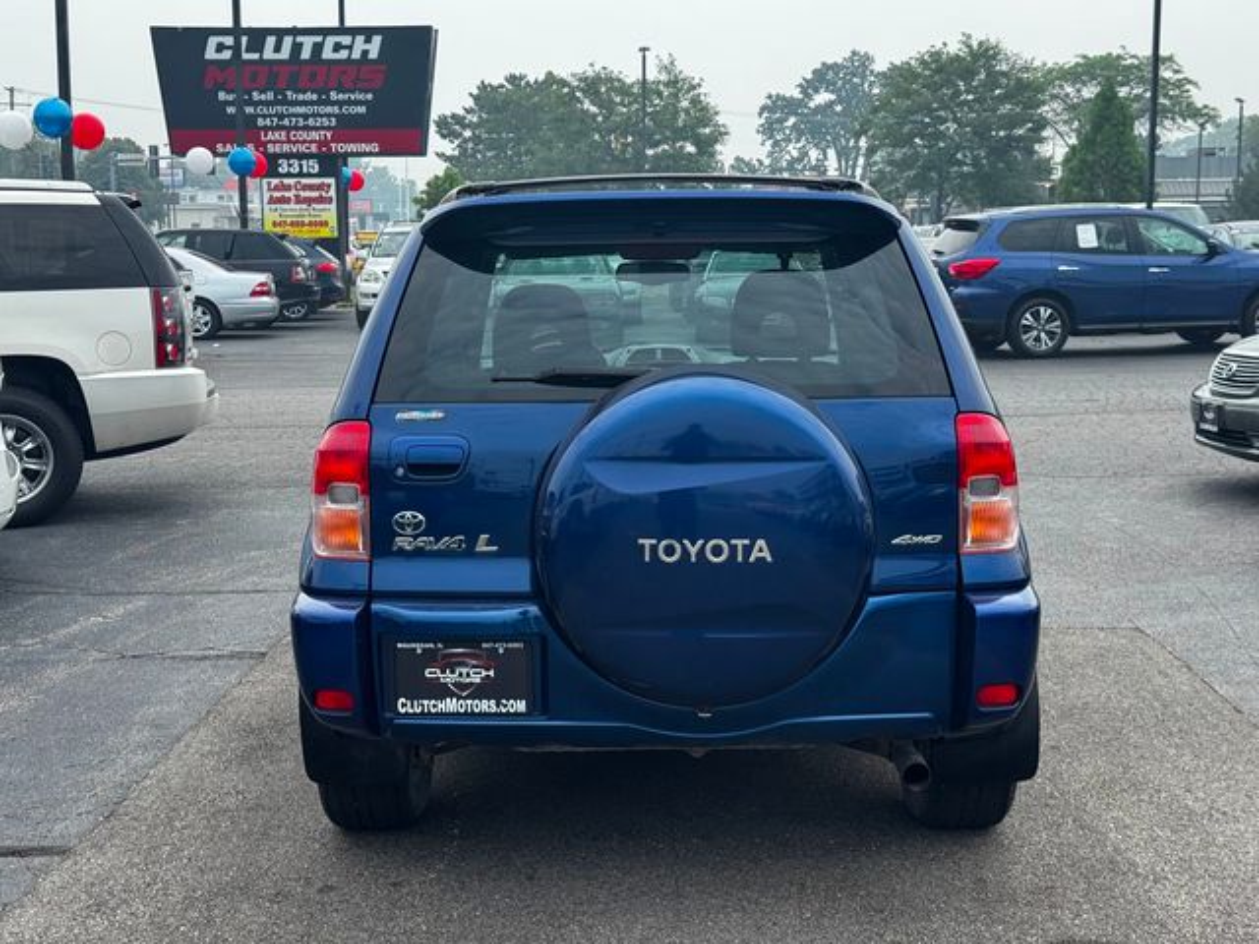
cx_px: 630
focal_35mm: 48
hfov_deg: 39.7
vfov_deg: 30.3
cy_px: 472
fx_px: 1746
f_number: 1.78
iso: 64
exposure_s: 1/1524
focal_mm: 6.76
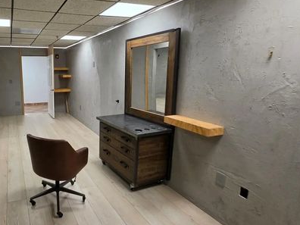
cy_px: 105
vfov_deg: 63.4
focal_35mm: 21
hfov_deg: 72.2
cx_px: 67
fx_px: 182
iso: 80
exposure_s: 1/40.6
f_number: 1.9
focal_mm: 2.2
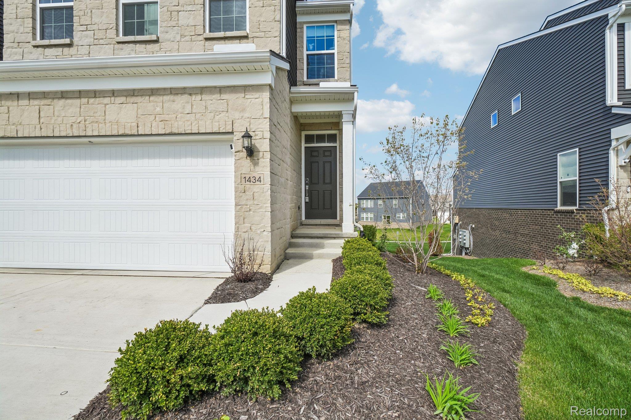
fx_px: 263
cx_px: 316
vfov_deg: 77.3
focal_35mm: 15
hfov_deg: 100.4
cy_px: 210
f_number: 8
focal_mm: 10
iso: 100
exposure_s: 1/350
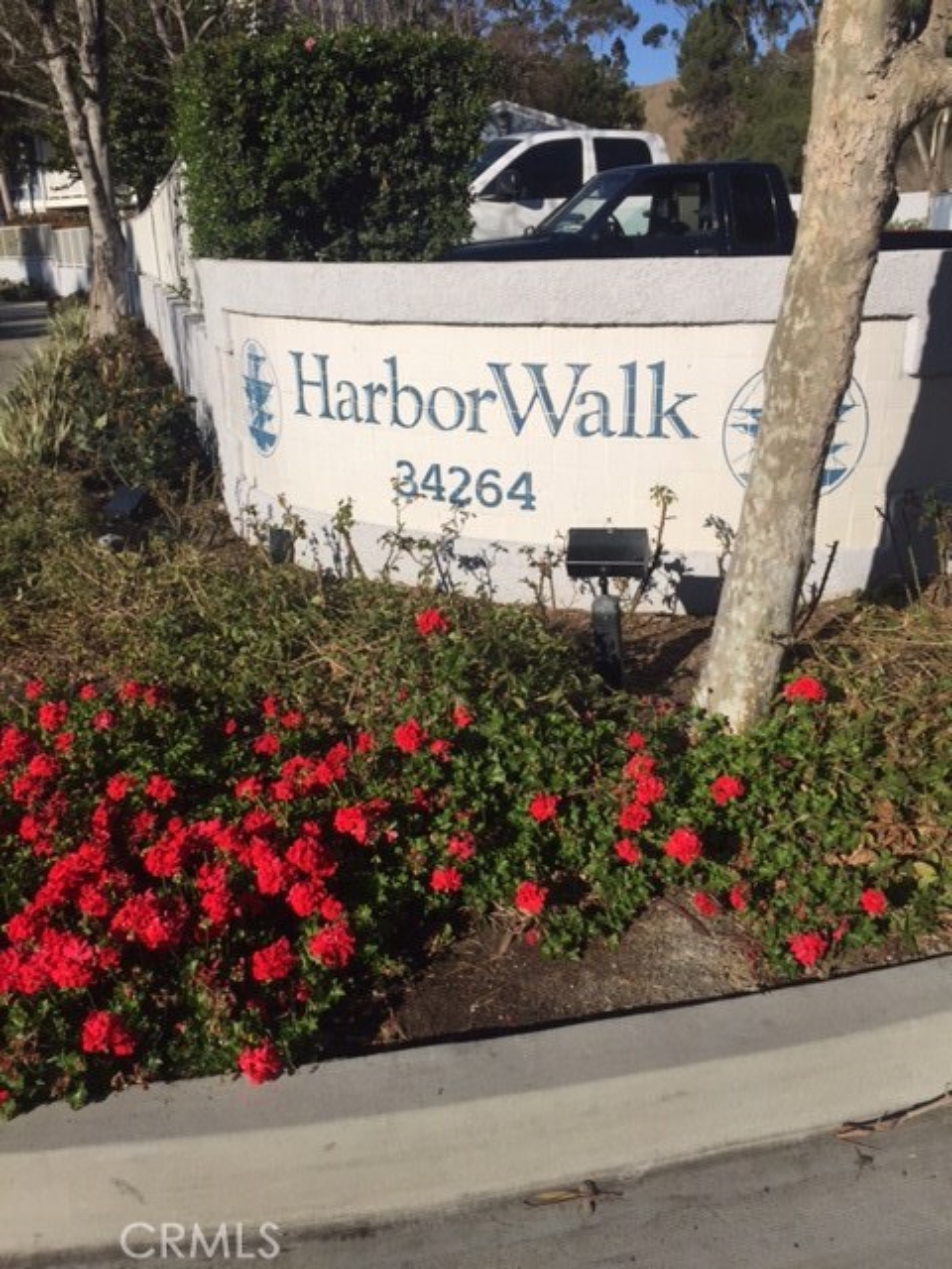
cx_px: 476
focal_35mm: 29
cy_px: 634
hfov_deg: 48.2
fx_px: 1063
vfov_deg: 61.7
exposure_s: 1/4950
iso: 32
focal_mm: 4.15
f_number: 2.2
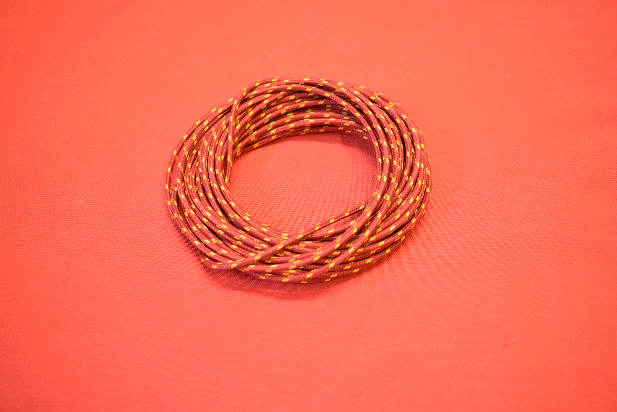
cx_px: 308
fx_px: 694
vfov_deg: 33.0
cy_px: 206
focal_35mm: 40
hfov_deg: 47.9
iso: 1250
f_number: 5
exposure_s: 1/60
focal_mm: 27
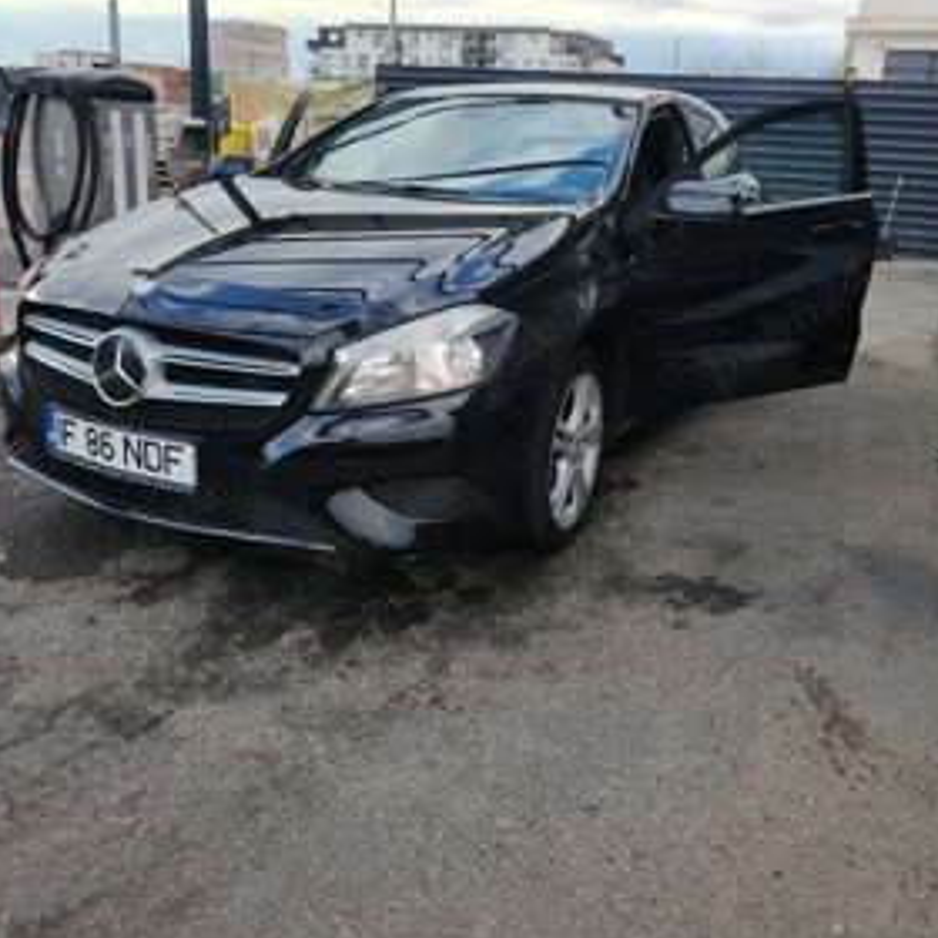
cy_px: 362
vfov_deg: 55.1
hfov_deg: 55.6
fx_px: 889
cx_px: 462
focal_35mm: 29
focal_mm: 5.4
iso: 20
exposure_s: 1/281
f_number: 1.8
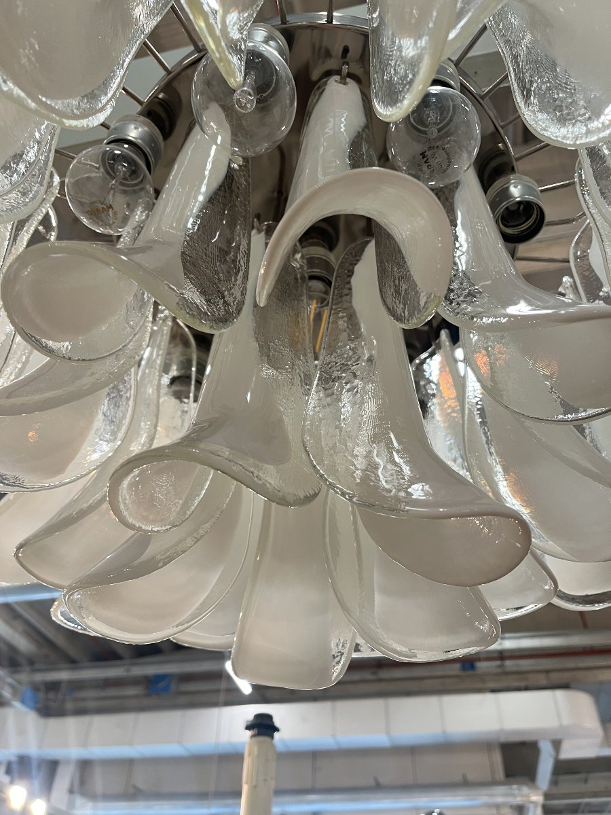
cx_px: 306
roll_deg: -0.1
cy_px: 408
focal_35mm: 26
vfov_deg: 67.3
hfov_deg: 53.1
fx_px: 612
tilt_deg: +44.1
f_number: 1.6
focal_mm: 5.1
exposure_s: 1/50
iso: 80
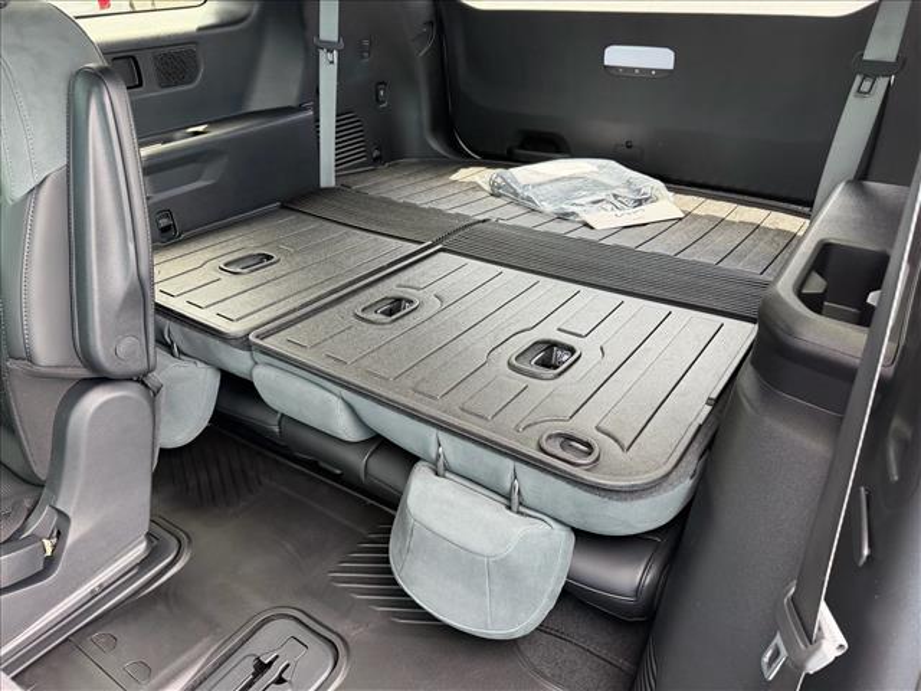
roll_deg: -0.7
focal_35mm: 24
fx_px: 639
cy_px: 346
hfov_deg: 71.6
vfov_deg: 56.8
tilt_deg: -35.3
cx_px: 460
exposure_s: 1/116
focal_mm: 6.76
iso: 200
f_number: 1.78
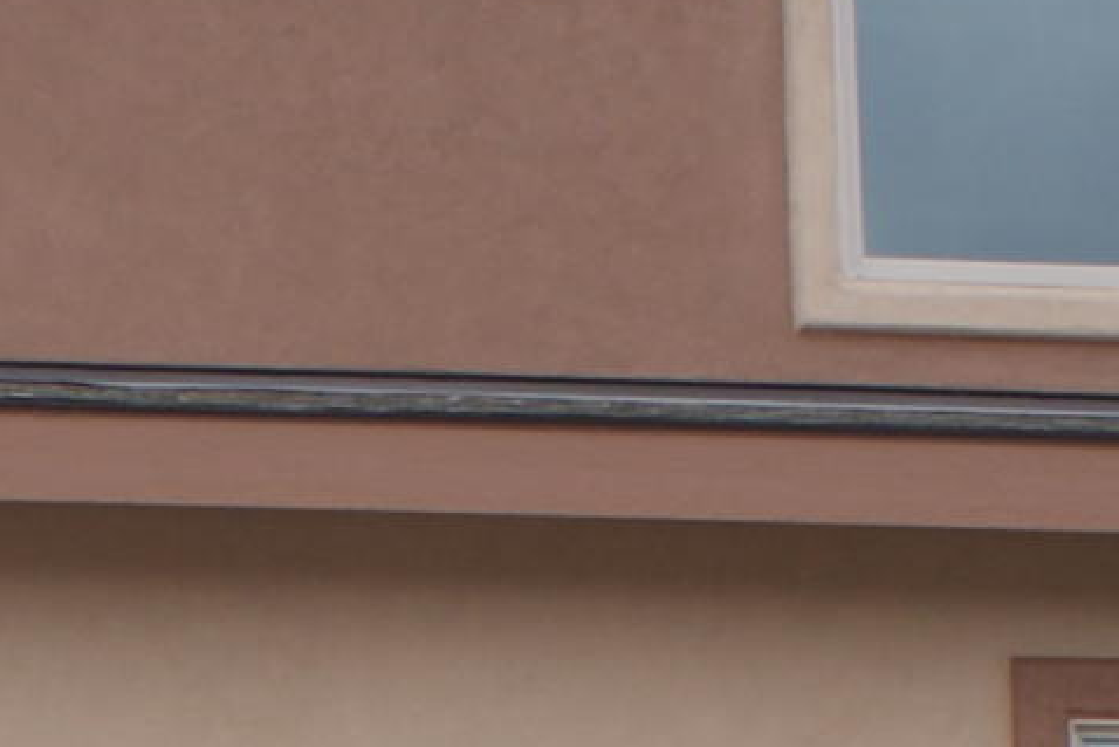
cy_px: 1325
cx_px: -389
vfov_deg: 6.0
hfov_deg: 8.9
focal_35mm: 226
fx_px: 7027
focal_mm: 24
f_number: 8
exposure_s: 1/60
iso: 100
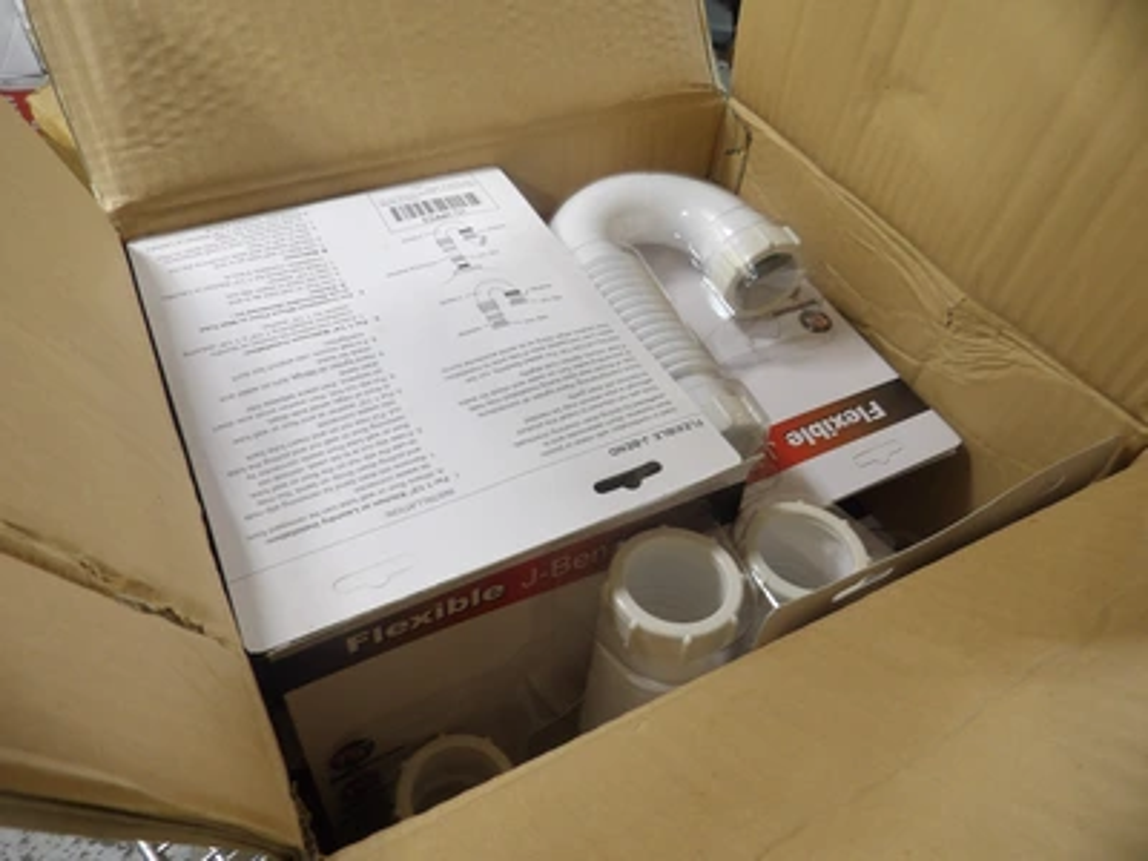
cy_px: 430
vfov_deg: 56.8
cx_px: 574
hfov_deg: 71.6
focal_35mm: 24
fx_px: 796
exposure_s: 1/33
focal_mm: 4.3
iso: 103
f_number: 3.2
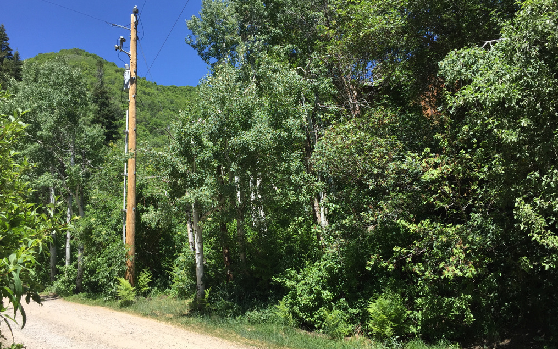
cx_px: 279
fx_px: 472
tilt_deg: +12.5
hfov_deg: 61.2
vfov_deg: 40.6
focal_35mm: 31
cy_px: 196
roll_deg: +3.8
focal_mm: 4.15
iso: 32
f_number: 2.2
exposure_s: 1/1199
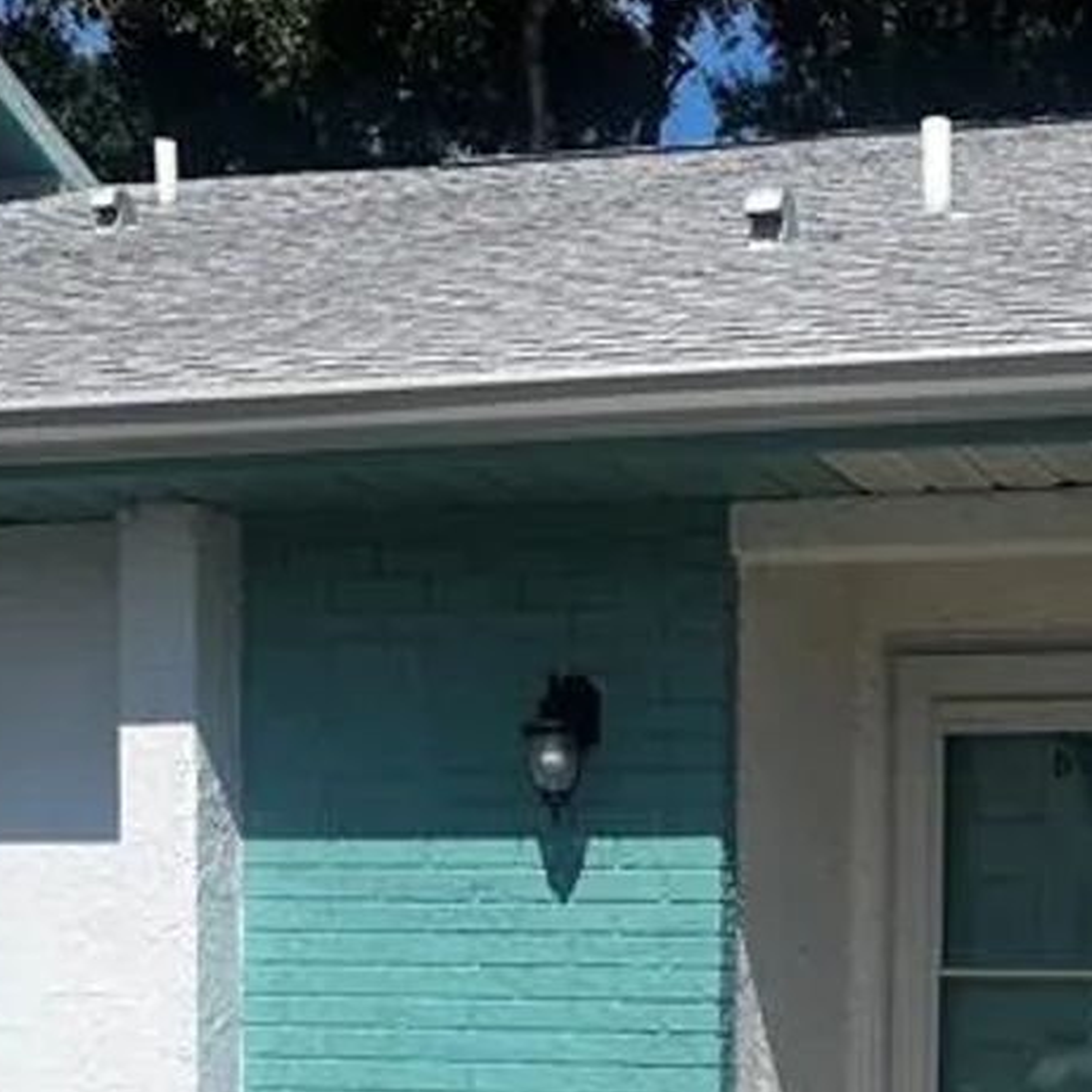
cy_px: 1079
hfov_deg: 24.7
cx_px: 950
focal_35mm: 68
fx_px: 2427
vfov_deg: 24.3
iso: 50
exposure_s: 1/5319
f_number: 1.6
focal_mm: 5.1
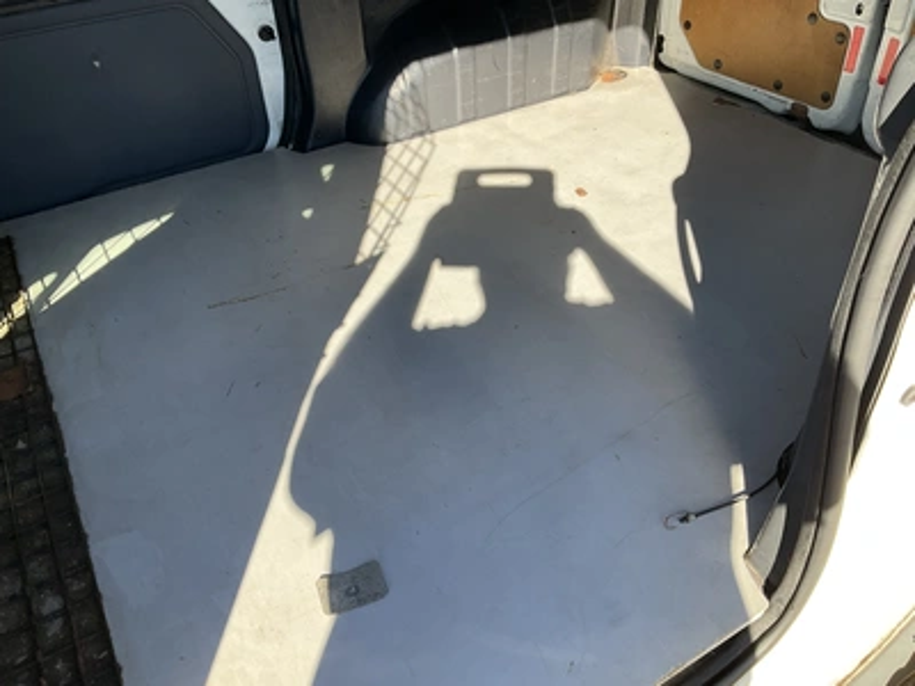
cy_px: 343
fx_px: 767
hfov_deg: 61.7
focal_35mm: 29
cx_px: 458
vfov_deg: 48.2
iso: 25
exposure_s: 1/254
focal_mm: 3
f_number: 1.8
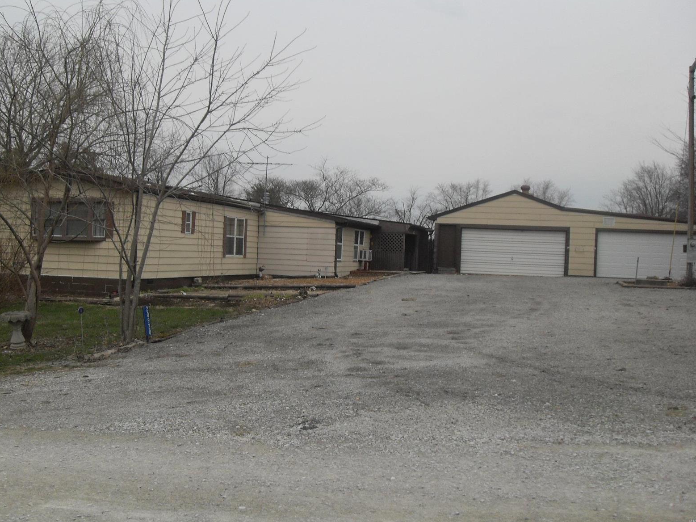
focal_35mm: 38
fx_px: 764
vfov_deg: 37.7
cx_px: 345
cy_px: 256
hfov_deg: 49.0
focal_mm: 6.3
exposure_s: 1/180
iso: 80
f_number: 8.9
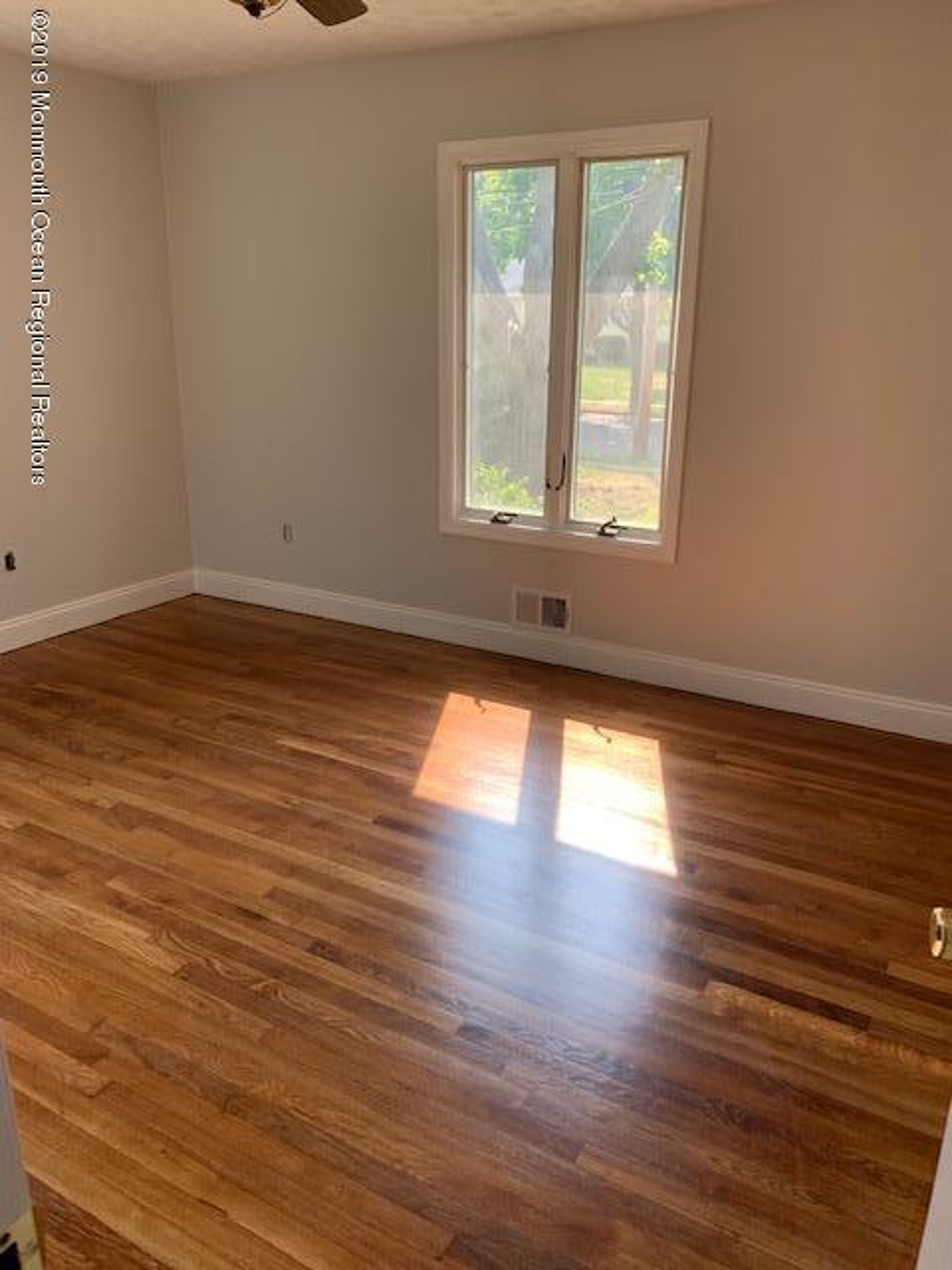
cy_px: 635
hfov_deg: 53.1
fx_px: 953
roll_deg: +0.4
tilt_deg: -17.7
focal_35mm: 26
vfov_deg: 67.3
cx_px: 476
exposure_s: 1/121
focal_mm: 4.25
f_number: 1.8
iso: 40
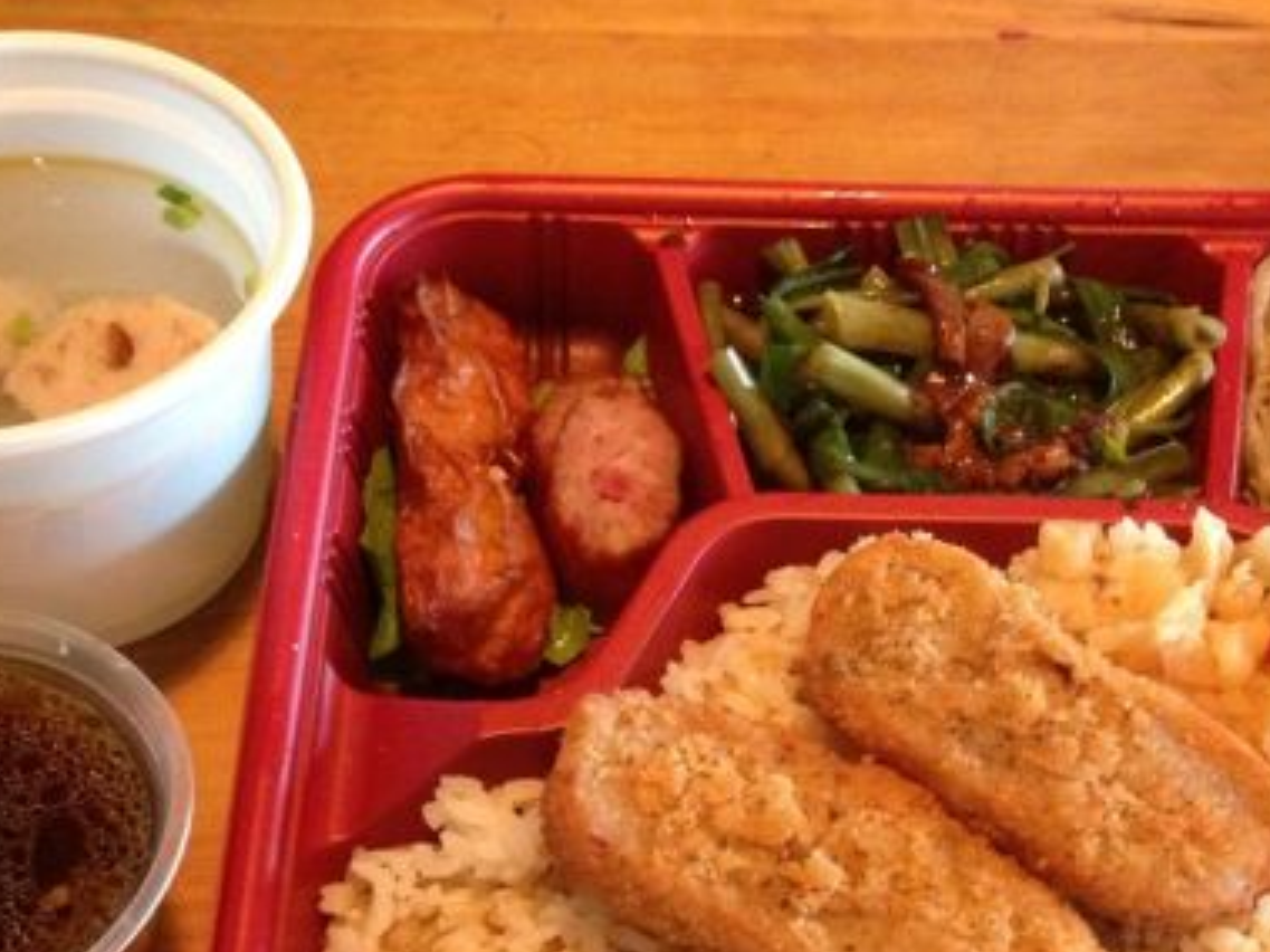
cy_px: 608
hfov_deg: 31.7
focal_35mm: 61
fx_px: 2237
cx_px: 720
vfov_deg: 23.9
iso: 400
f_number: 2.4
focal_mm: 4.13
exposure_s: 1/20
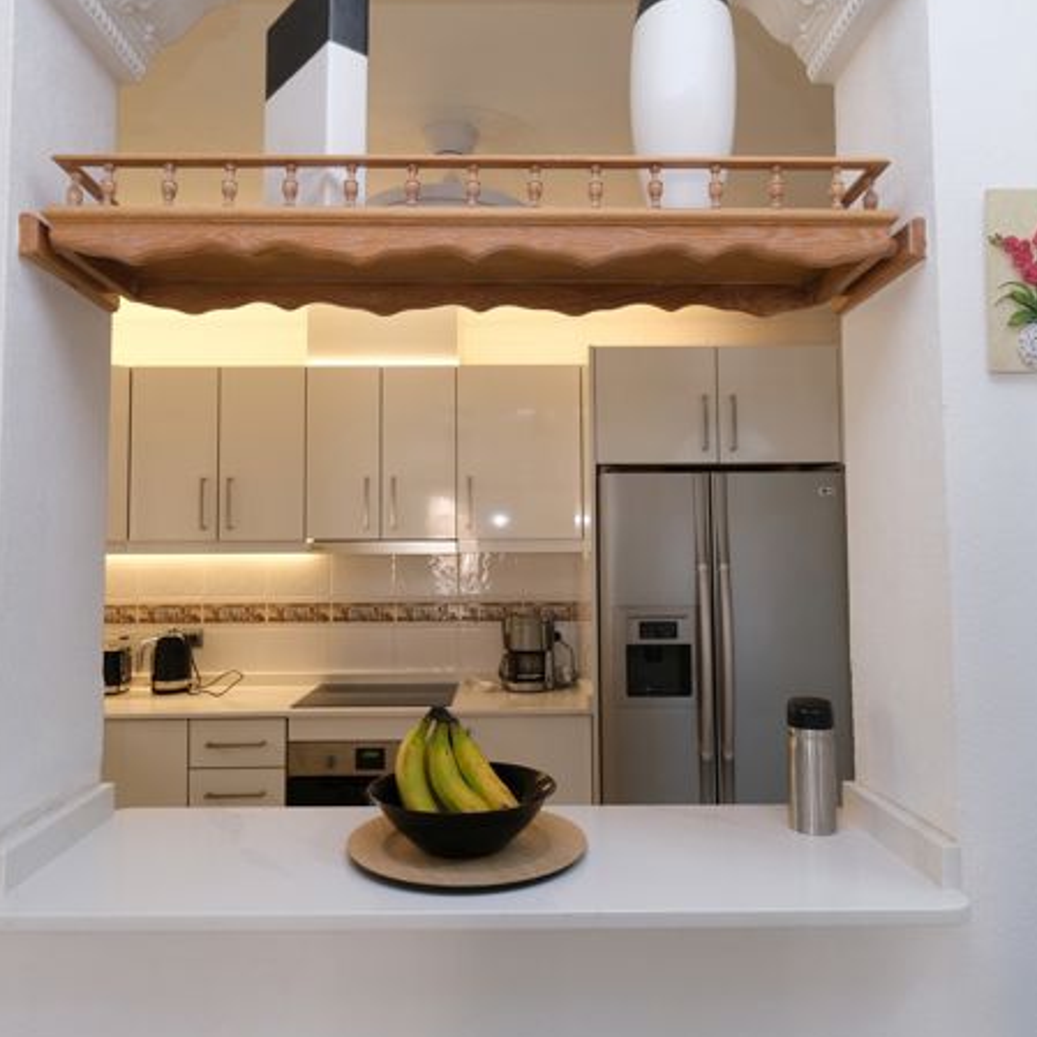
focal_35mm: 20
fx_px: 678
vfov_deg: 74.8
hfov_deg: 73.6
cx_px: 648
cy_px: 522
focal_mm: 10
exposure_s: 1/30
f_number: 4
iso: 160
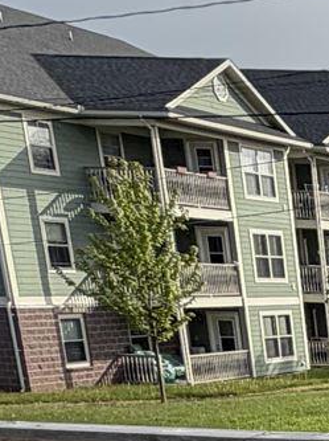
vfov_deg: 18.0
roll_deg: -2.1
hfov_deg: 11.3
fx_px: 1232
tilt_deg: -16.8
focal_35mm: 97
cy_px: 663
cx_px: 898
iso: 25
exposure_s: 1/1001
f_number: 2.2
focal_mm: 2.22
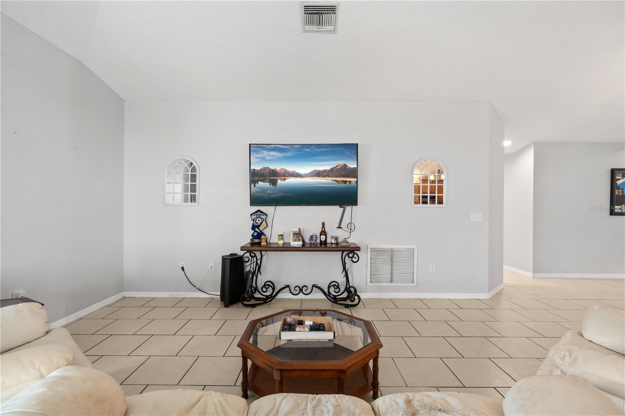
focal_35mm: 17
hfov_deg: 93.3
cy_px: 208
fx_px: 295
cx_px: 312
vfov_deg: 70.4
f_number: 6.3
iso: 5000
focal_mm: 17
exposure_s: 1/30
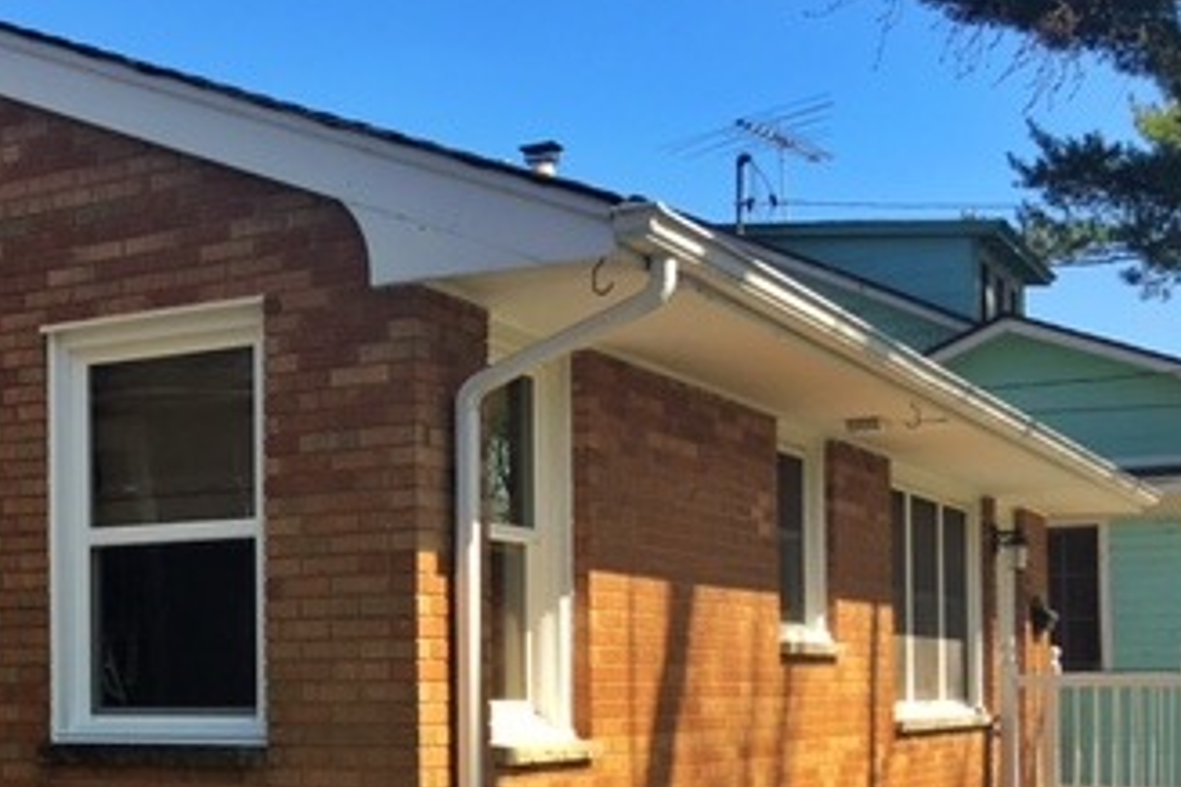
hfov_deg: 31.8
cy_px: 668
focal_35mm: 59
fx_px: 1935
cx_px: 54
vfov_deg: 22.6
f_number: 2.2
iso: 25
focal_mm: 4.15
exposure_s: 1/725
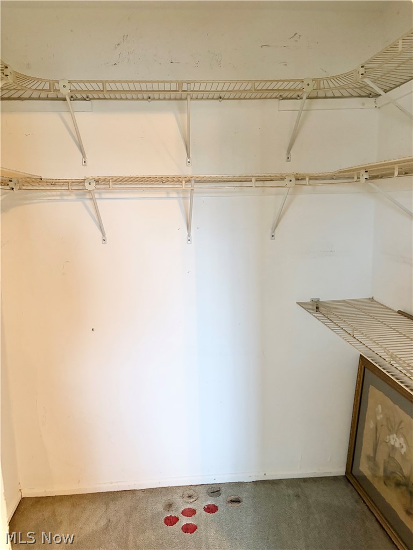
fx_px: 414
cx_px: 206
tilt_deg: -7.7
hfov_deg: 53.1
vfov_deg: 67.3
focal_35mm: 26
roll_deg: +1.4
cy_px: 275
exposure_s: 1/40
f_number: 1.6
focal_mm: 5.96
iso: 400
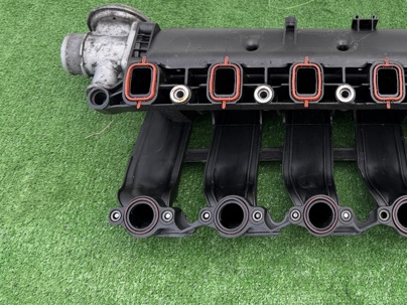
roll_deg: +2.4
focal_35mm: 38
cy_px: 84
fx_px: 447
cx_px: 321
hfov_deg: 46.6
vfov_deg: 37.0
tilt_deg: -44.3
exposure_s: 1/212
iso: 64
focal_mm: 6.76
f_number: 1.78
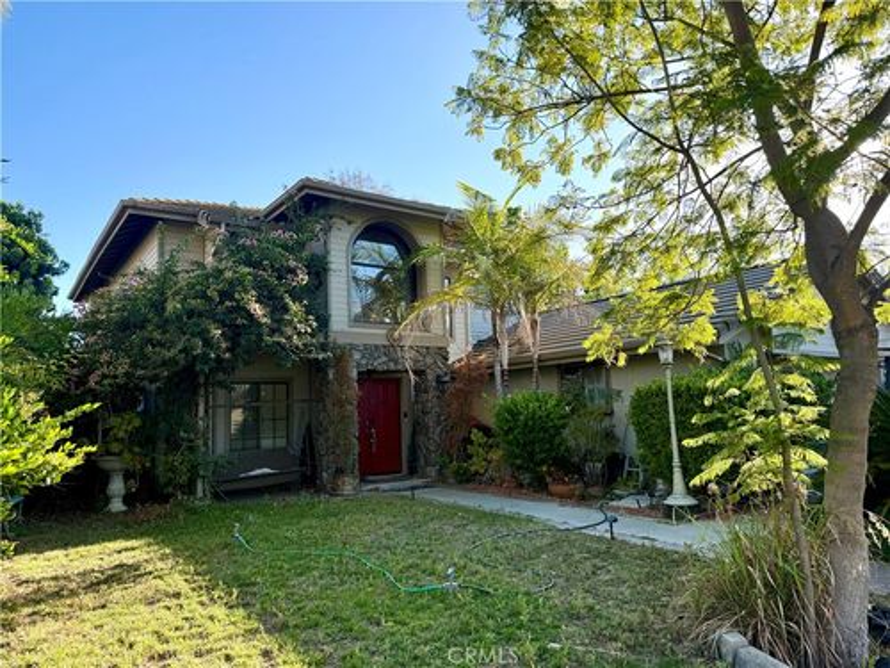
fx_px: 617
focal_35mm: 24
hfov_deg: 71.6
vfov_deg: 56.8
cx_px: 445
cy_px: 334
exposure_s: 1/2370
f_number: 1.78
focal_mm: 6.76
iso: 100
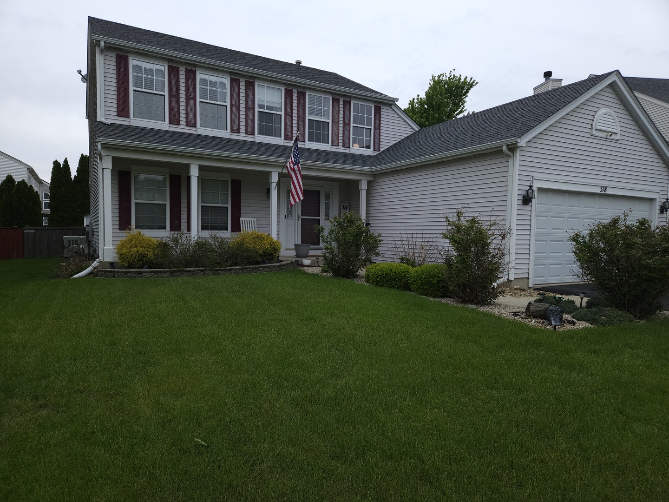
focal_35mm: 23
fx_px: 445
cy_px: 251
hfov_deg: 73.9
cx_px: 334
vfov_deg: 58.9
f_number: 1.8
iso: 50
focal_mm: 5.4
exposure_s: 1/1660
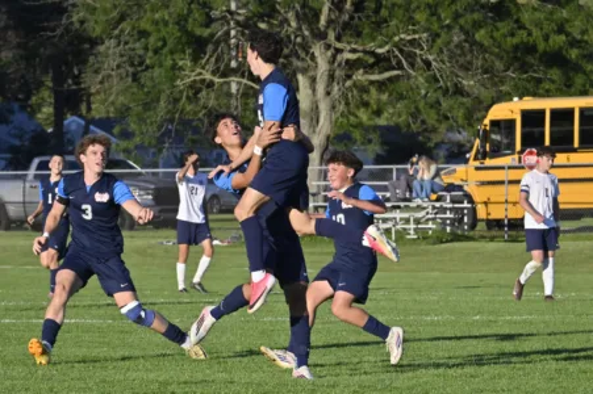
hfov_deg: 7.4
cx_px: 296
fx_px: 4559
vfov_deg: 5.0
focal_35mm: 277
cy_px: 197
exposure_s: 1/2500
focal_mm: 277
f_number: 18
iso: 2500
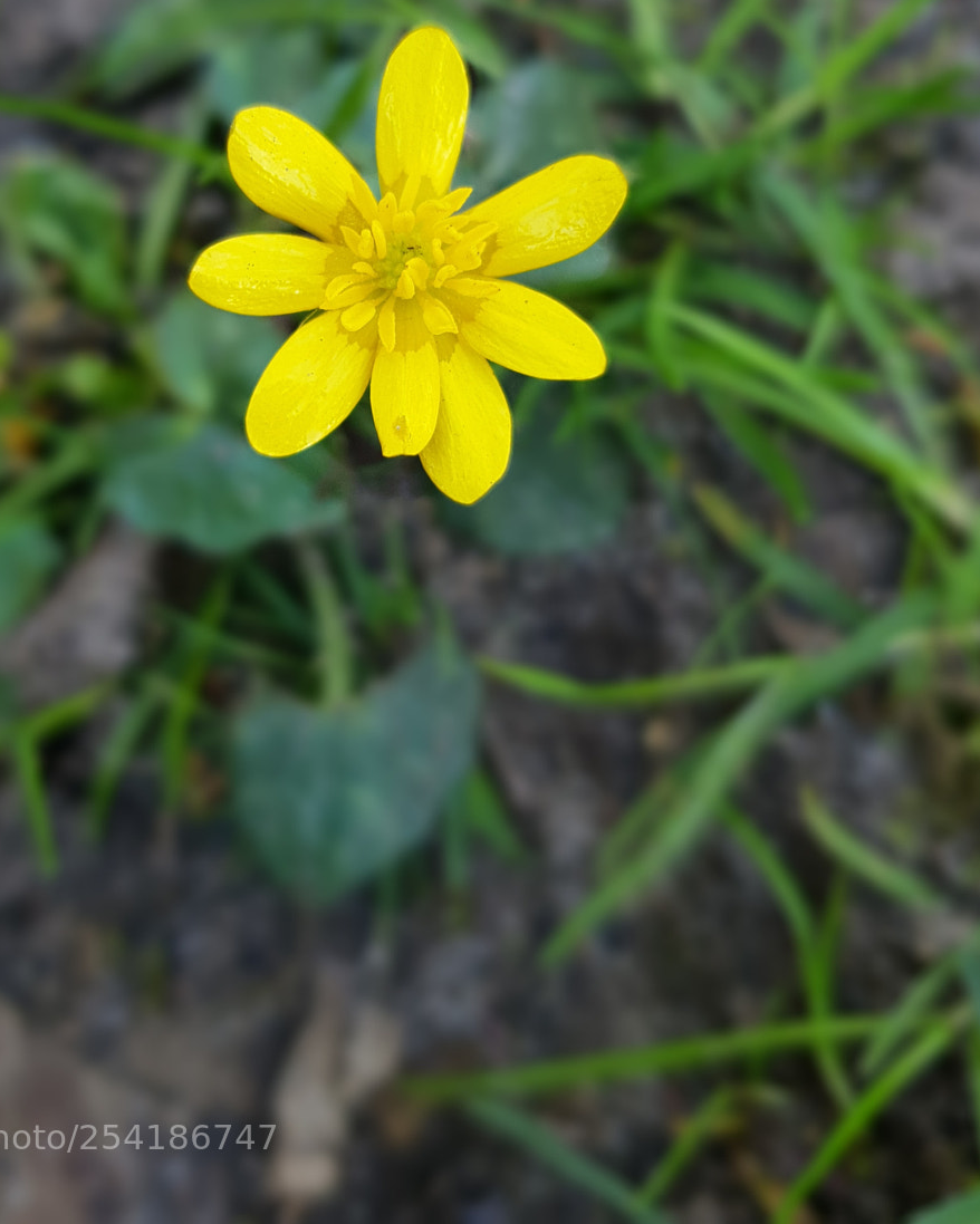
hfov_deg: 39.9
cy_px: 332
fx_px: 1341
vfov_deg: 47.6
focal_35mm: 37
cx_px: 363
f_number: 1.5
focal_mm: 4.3
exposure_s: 1/149
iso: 50
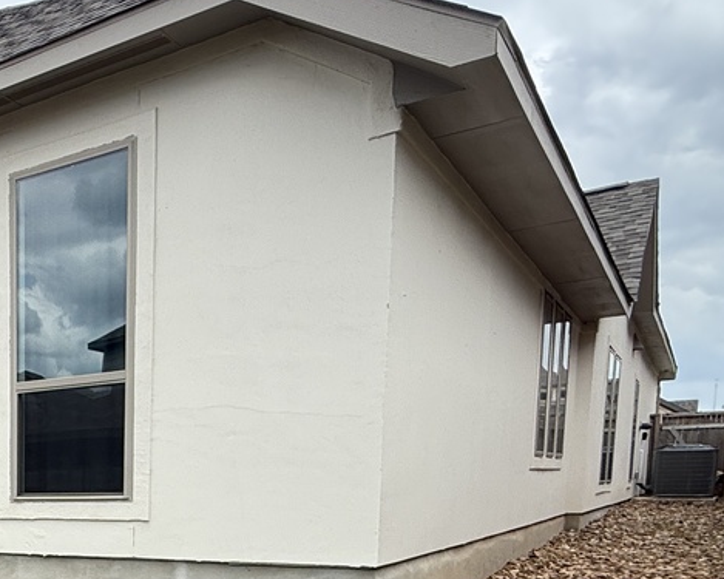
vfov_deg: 32.6
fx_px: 900
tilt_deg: -6.1
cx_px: -108
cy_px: 590
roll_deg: +0.5
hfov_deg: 35.9
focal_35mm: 42
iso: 50
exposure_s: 1/789
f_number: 2.2
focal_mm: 2.22
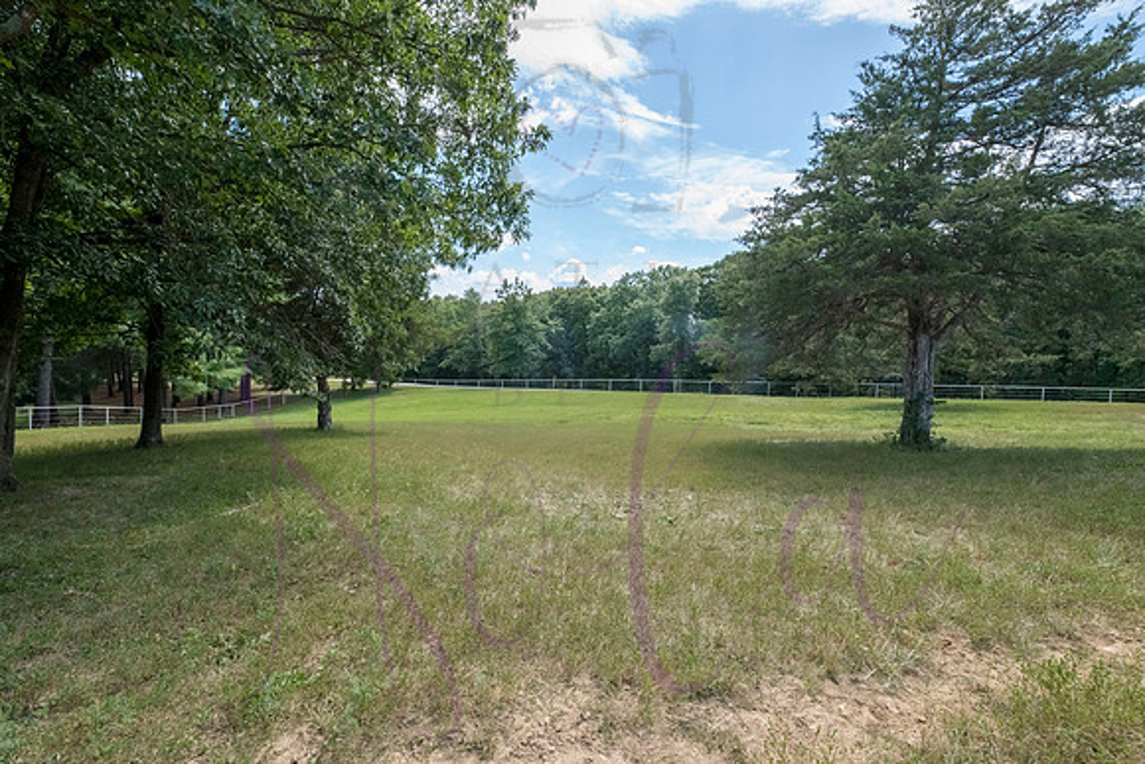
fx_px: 470
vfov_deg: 78.2
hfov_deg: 101.2
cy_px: 390
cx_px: 585
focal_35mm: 15
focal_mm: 14
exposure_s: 1/500
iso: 800
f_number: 11
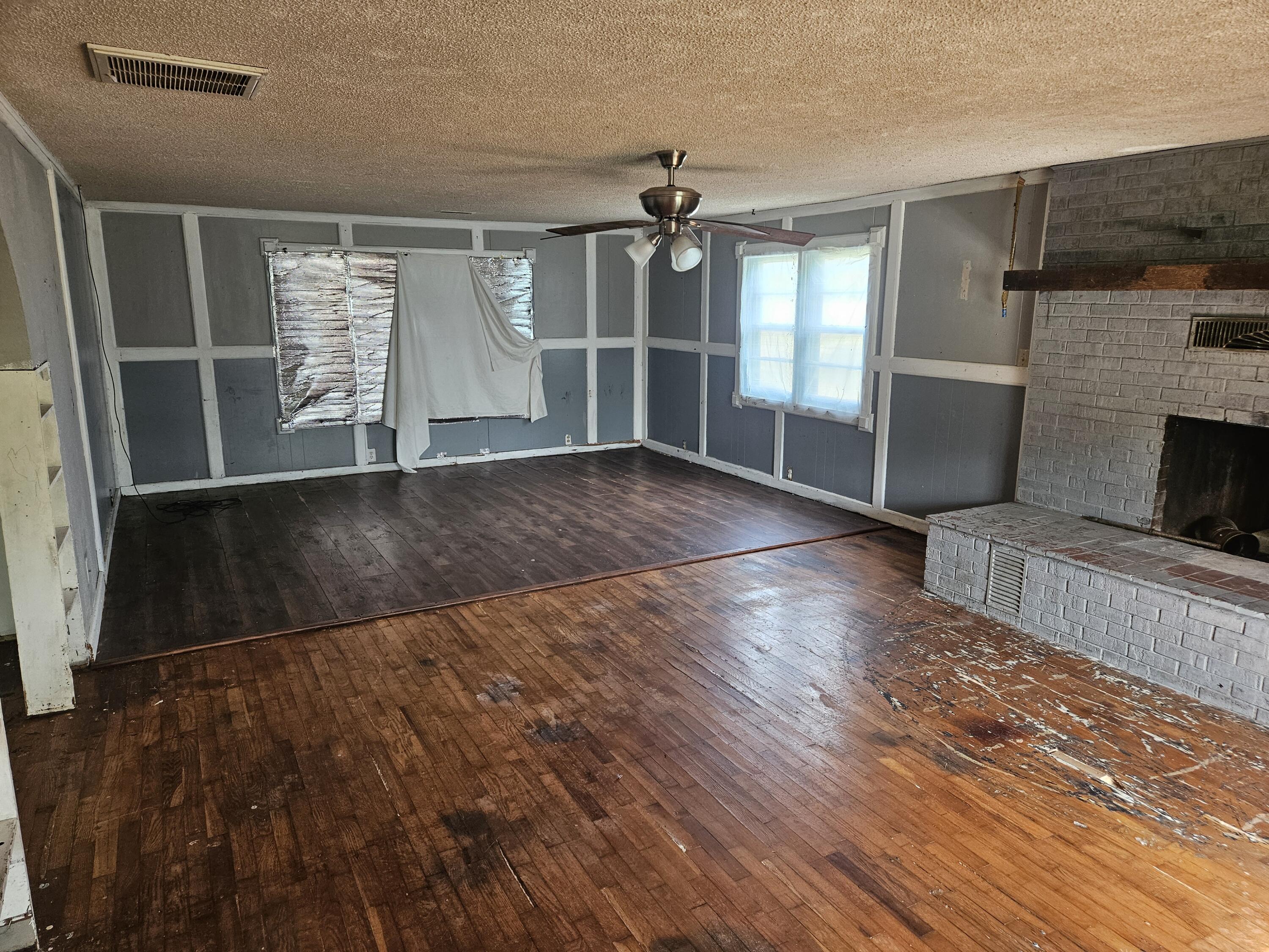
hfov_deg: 73.9
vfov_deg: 58.9
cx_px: 634
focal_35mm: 23
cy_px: 476
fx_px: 843
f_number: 1.8
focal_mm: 5.4
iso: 200
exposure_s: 1/120
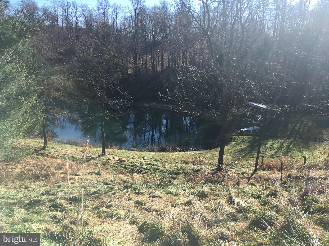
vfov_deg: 48.2
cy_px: 123
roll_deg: -2.2
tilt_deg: -16.2
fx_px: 276
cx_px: 164
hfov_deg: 61.7
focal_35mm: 29
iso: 25
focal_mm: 4.15
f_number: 2.2
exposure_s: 1/793
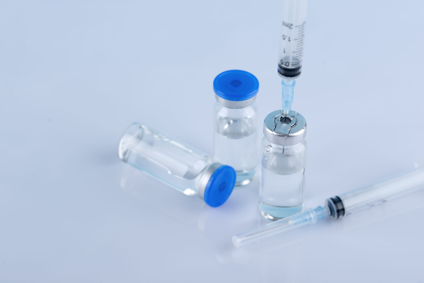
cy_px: 142
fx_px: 1237
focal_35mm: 105
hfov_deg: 19.4
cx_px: 212
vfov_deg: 13.1
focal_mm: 105
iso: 100
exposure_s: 1/100
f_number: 8
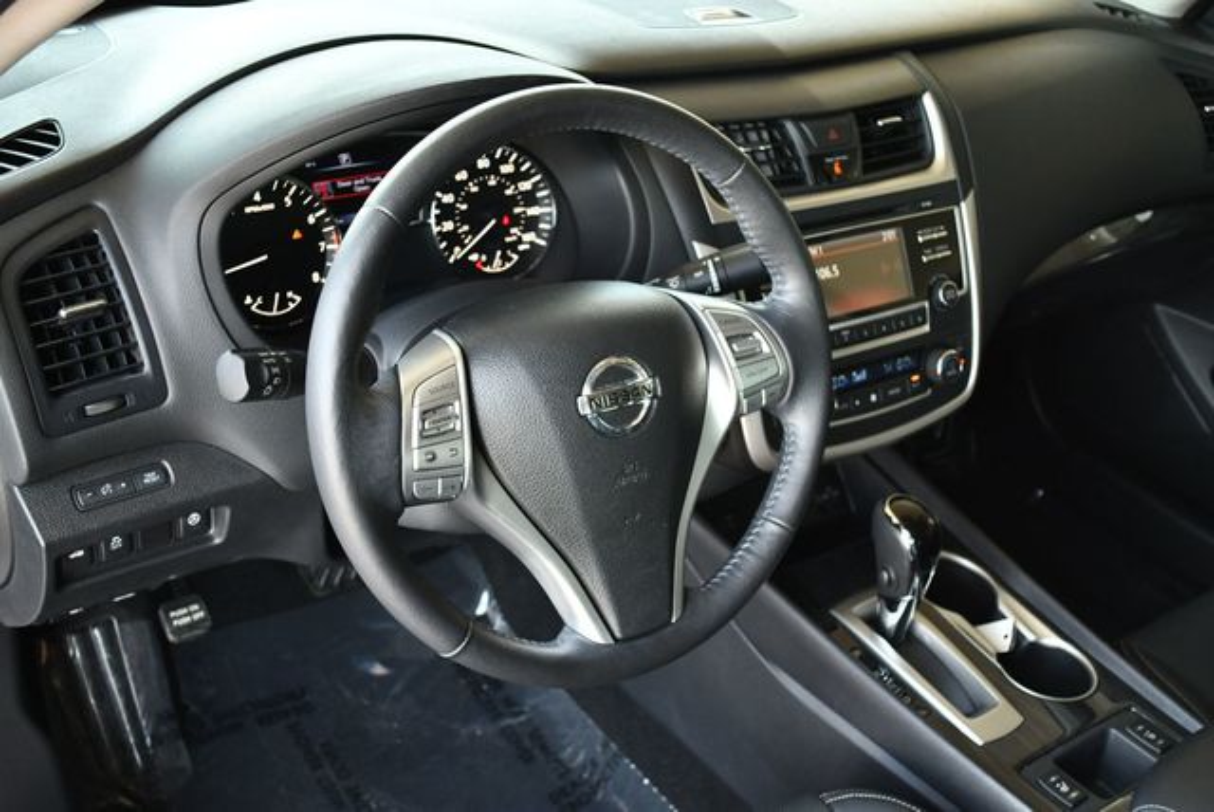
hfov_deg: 48.4
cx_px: 607
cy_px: 406
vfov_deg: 33.5
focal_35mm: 40
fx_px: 1350
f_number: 3.8
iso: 800
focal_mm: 20
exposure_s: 1/200
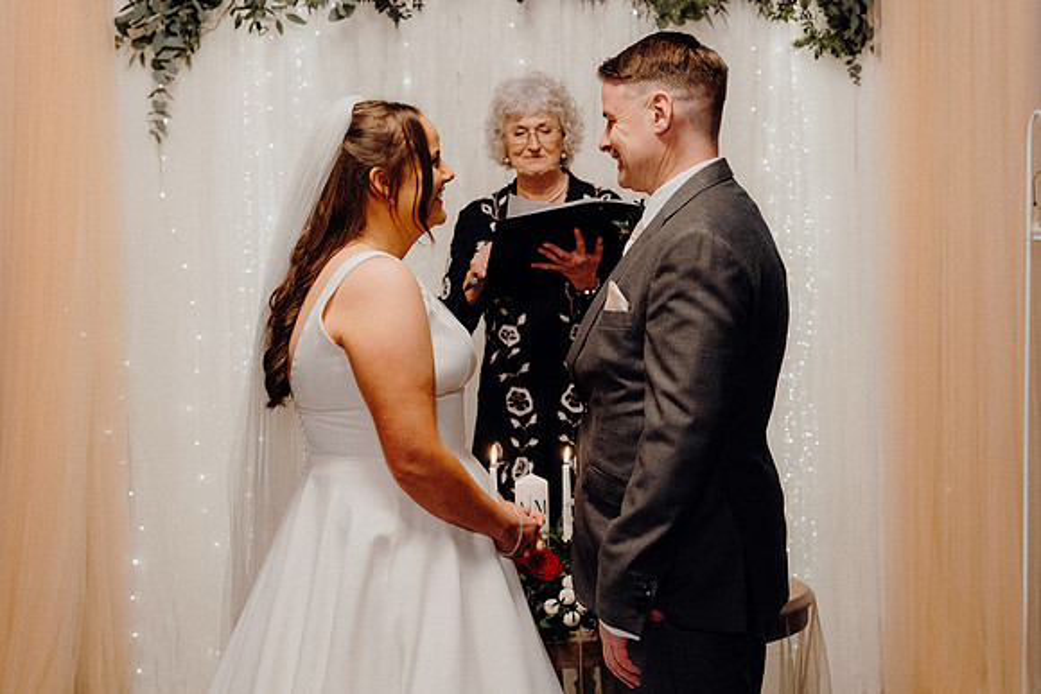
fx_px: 2025
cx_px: 520
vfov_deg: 19.5
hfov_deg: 28.8
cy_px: 347
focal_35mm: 70
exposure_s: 1/160
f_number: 3.5
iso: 2500
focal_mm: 47
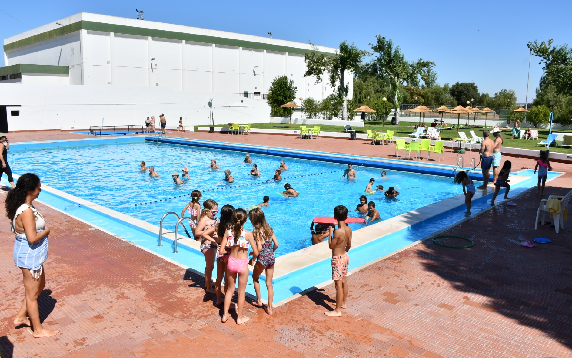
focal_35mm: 28
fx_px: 436
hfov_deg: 66.5
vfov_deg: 44.5
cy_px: 179
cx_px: 288
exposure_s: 1/800
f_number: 8
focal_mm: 18
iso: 200
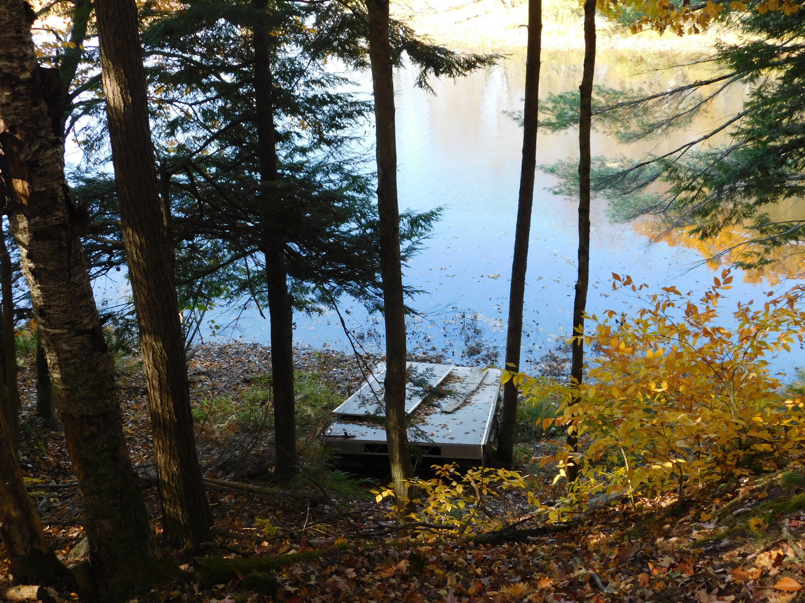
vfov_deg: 36.0
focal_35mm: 40
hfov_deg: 46.8
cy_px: 302
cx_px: 402
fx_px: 930
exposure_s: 1/80
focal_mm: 7.1
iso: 125
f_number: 3.6
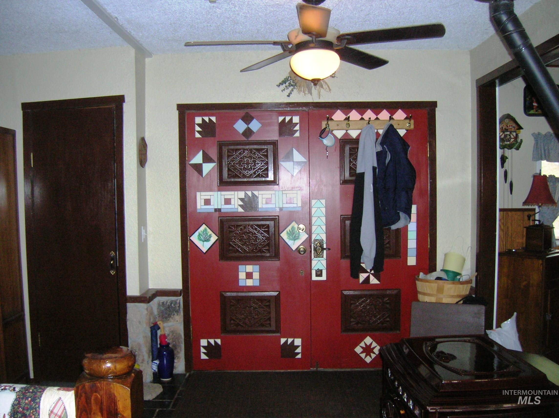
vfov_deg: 41.7
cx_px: 280
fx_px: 549
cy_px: 209
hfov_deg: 54.0
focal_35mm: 34
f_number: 2.9
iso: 150
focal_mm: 5.7
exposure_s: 1/60.1
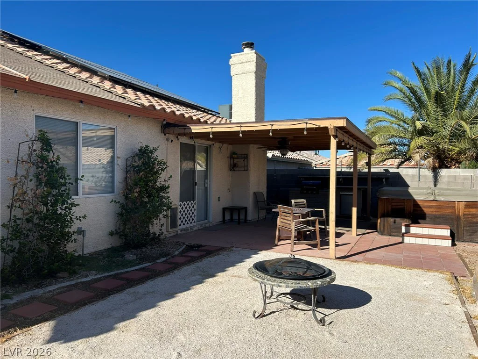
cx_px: 239
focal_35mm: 26
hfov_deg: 67.3
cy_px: 180
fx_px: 359
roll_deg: -0.6
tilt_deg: -1.4
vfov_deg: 53.1
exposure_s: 1/3704
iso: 50
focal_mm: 5.7
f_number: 1.5
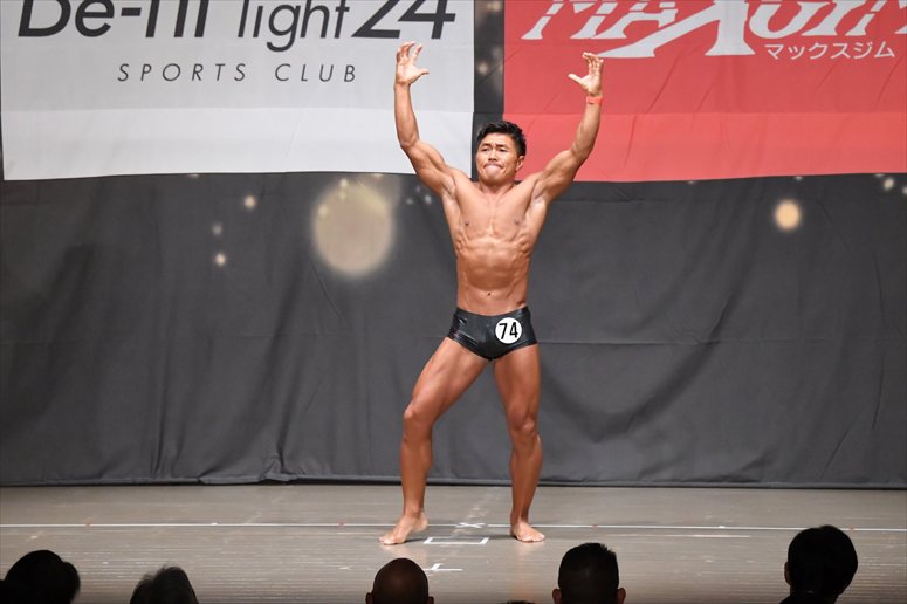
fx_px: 4608
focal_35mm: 183
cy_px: 302
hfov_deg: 11.2
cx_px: 454
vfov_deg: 7.5
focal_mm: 122
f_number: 5.6
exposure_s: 1/400
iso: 8000
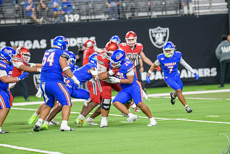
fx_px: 1828
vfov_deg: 4.8
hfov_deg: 7.2
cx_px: 125
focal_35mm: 286
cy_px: 72
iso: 1000
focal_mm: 220
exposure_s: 1/400
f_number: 2.8
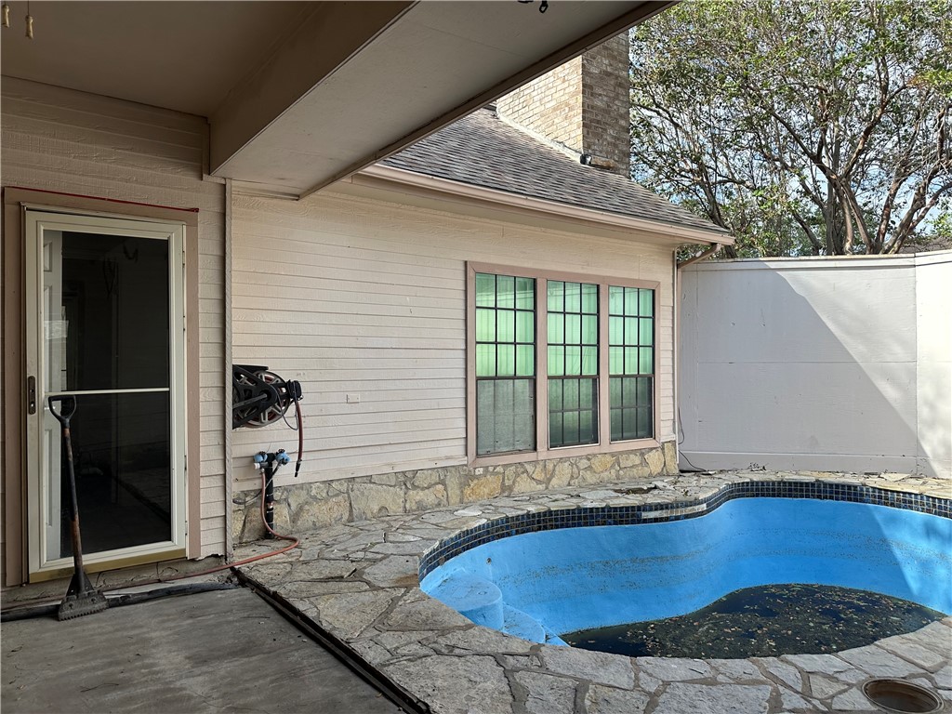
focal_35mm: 24
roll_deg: +0.3
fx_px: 660
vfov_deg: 56.8
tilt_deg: +0.2
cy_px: 357
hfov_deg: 71.6
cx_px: 476
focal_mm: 6.86
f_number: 1.78
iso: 80
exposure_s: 1/1495
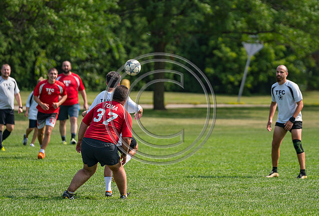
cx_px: 186
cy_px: 90
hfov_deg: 5.8
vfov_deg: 3.9
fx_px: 3153
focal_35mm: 354
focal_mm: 200
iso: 400
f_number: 3.2
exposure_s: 1/3200
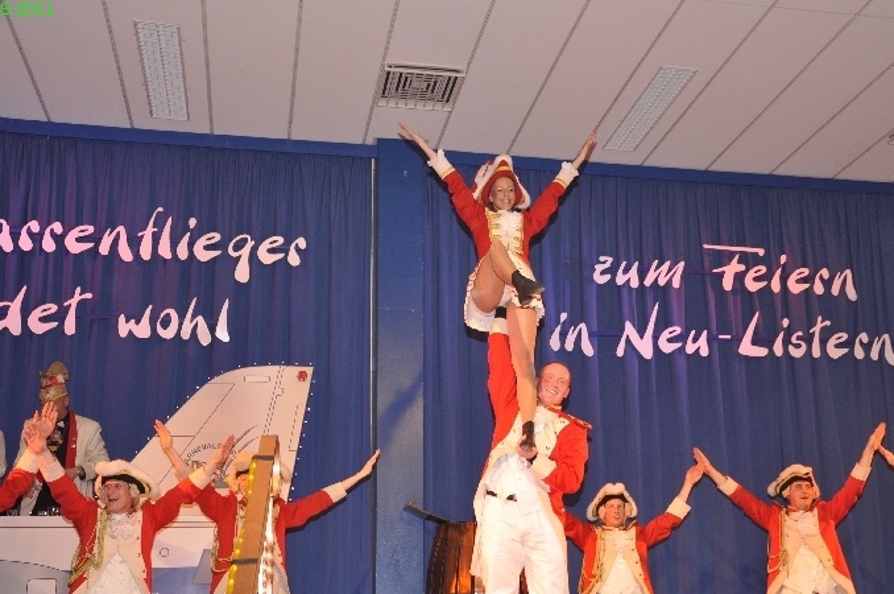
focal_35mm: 46
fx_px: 1141
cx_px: 500
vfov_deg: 29.1
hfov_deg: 42.7
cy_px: 348
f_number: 5
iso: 400
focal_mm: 26
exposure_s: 1/60
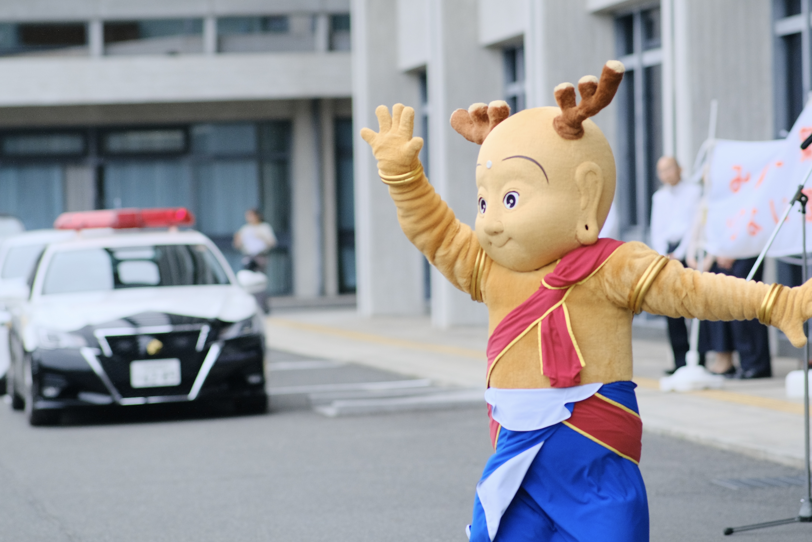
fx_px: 2887
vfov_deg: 10.7
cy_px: 271
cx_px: 406
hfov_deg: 16.0
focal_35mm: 128
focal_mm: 85
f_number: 2
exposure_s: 1/5000
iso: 640
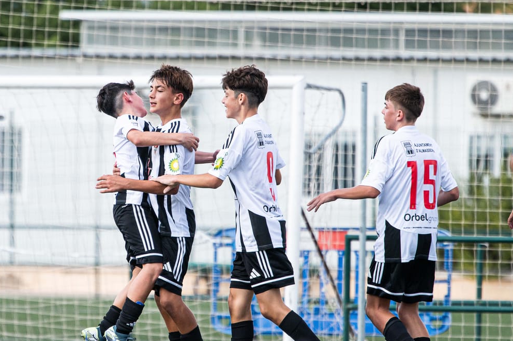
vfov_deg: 2.1
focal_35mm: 645
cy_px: 176
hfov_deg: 3.2
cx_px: 154
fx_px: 9185
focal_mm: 400
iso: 640
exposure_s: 1/1600
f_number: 5.6
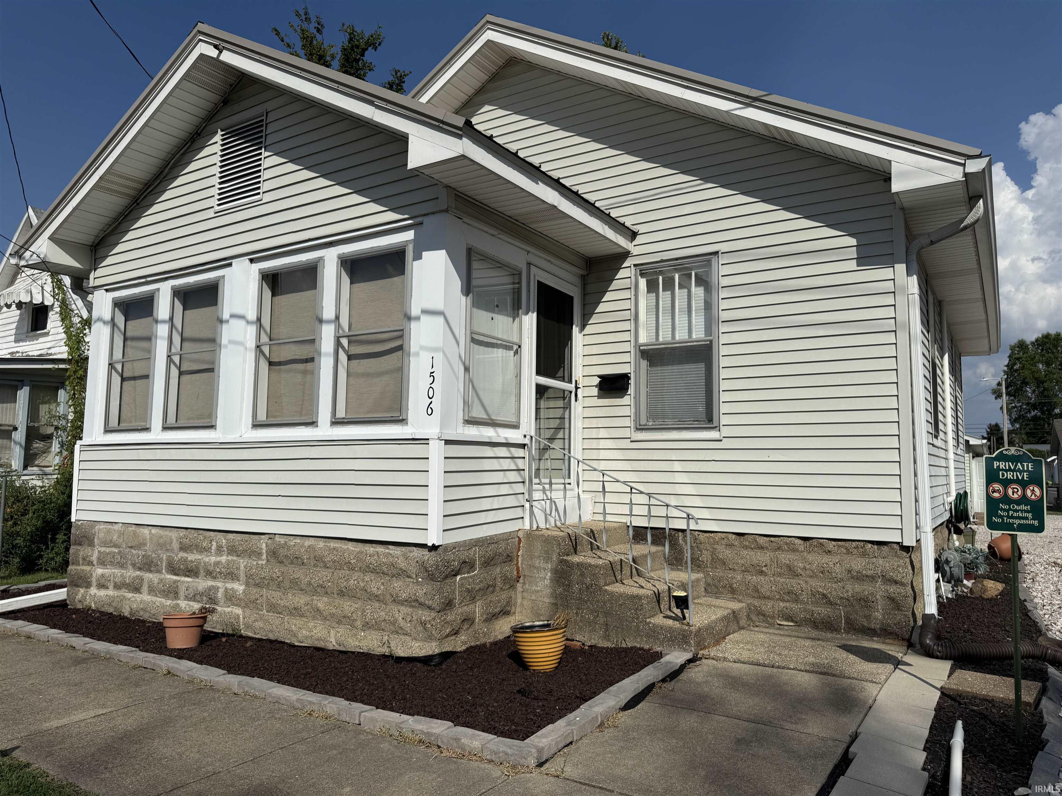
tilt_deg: +6.4
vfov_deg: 56.8
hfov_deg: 71.6
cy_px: 398
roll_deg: -0.9
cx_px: 531
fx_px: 736
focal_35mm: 24
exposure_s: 1/14286
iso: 80
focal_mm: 6.76
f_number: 1.78
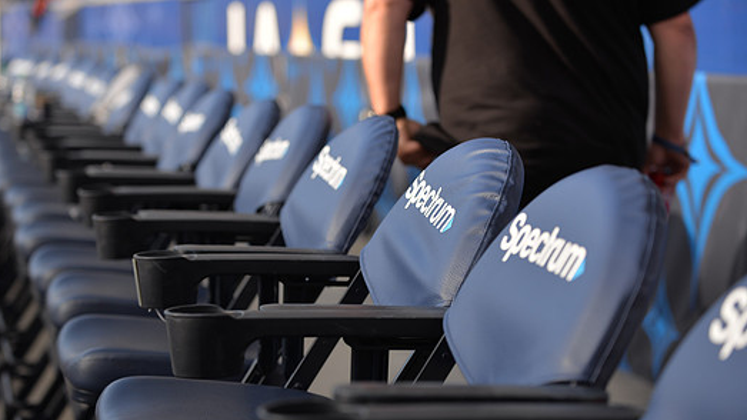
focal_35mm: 93
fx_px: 1842
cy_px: 231
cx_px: 339
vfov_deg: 13.0
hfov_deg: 22.9
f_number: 2.8
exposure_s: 1/1600
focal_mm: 80
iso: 200
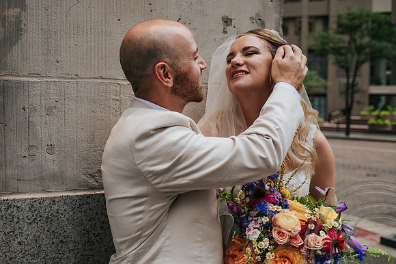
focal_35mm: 40
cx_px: 171
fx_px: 437
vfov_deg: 33.5
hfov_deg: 48.6
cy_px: 150
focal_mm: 35
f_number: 3.2
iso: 320
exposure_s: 1/320
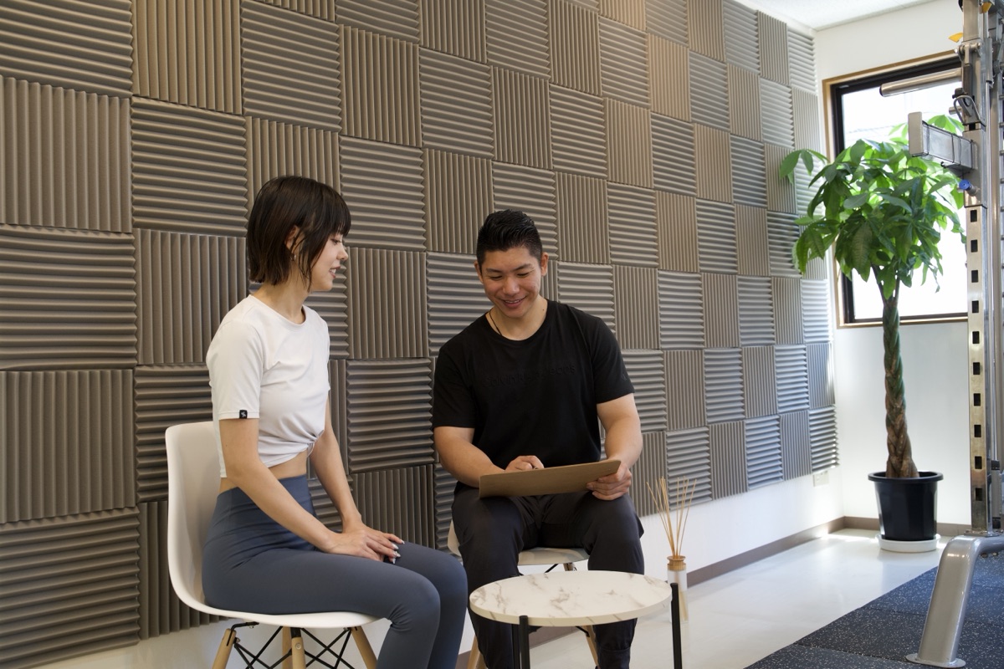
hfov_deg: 53.1
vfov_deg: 36.9
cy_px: 334
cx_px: 502
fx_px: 1004
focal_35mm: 36
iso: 800
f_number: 4.5
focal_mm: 36
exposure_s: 1/60
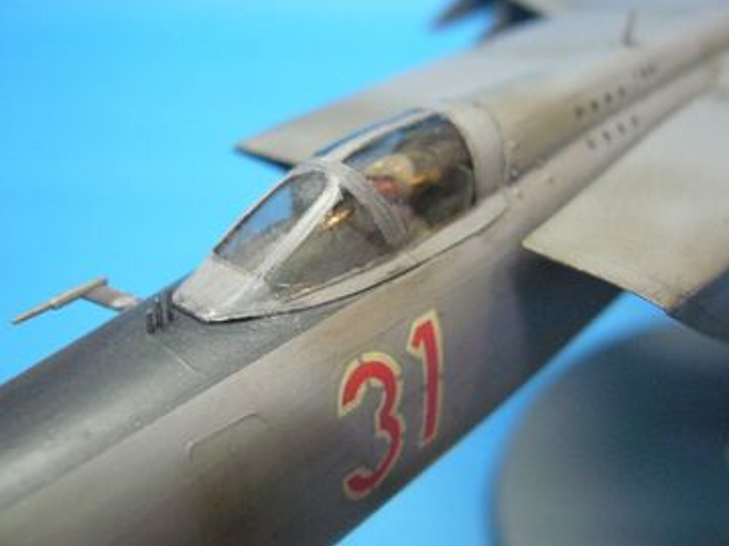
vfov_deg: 36.8
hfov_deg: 47.9
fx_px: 821
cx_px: 357
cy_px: 266
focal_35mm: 39
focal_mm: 5.8
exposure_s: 1/10
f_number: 2.8
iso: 200
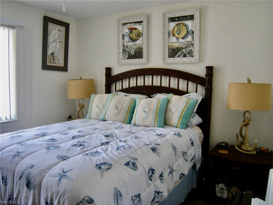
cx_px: 136
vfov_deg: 49.7
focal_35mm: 28
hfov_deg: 63.4
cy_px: 102
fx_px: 221
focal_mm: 4.7
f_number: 2.8
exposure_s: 1/49.8
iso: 145
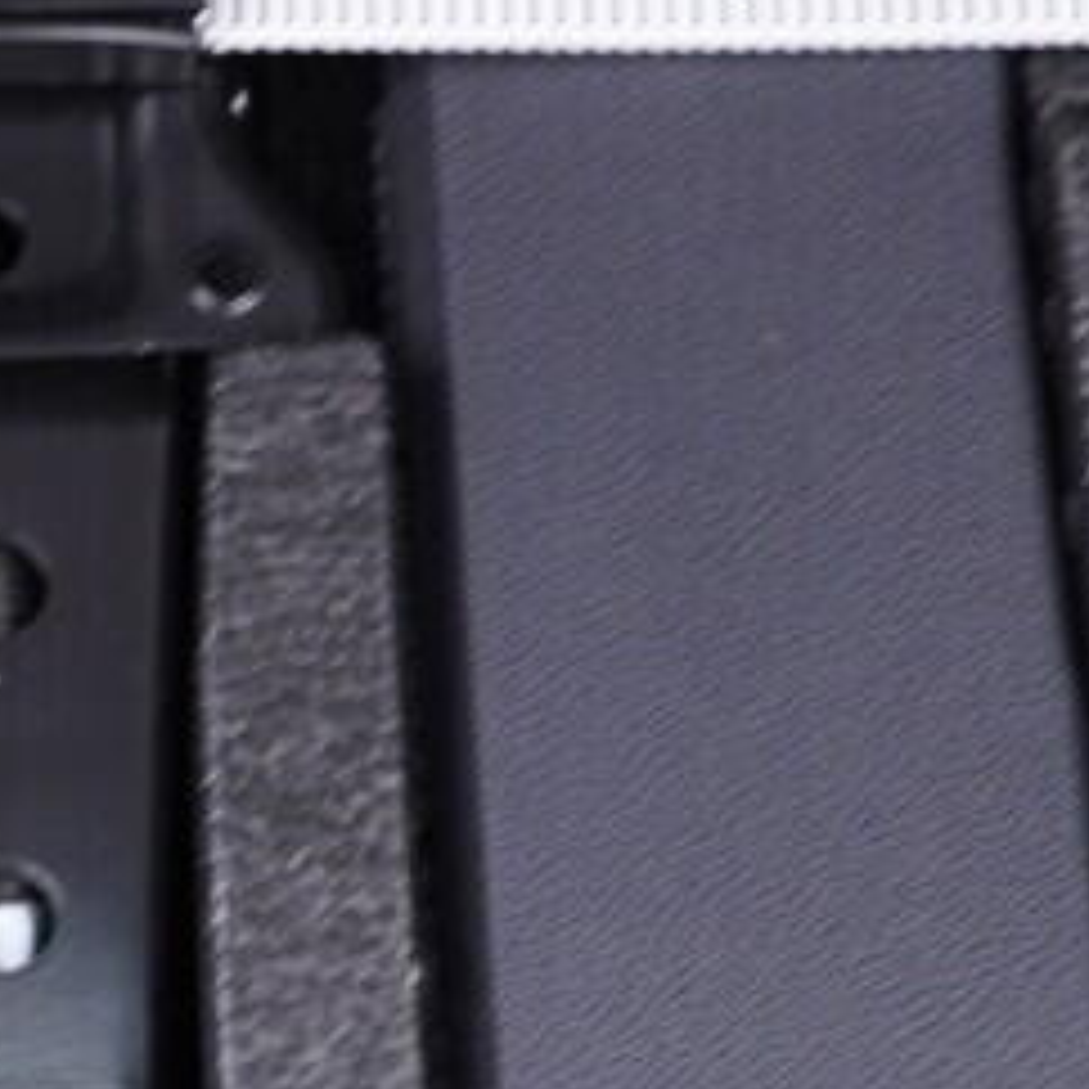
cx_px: -36
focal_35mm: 182
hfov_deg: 9.5
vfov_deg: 9.6
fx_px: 6478
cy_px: 162
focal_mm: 24
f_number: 2.8
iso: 400
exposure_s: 1/40
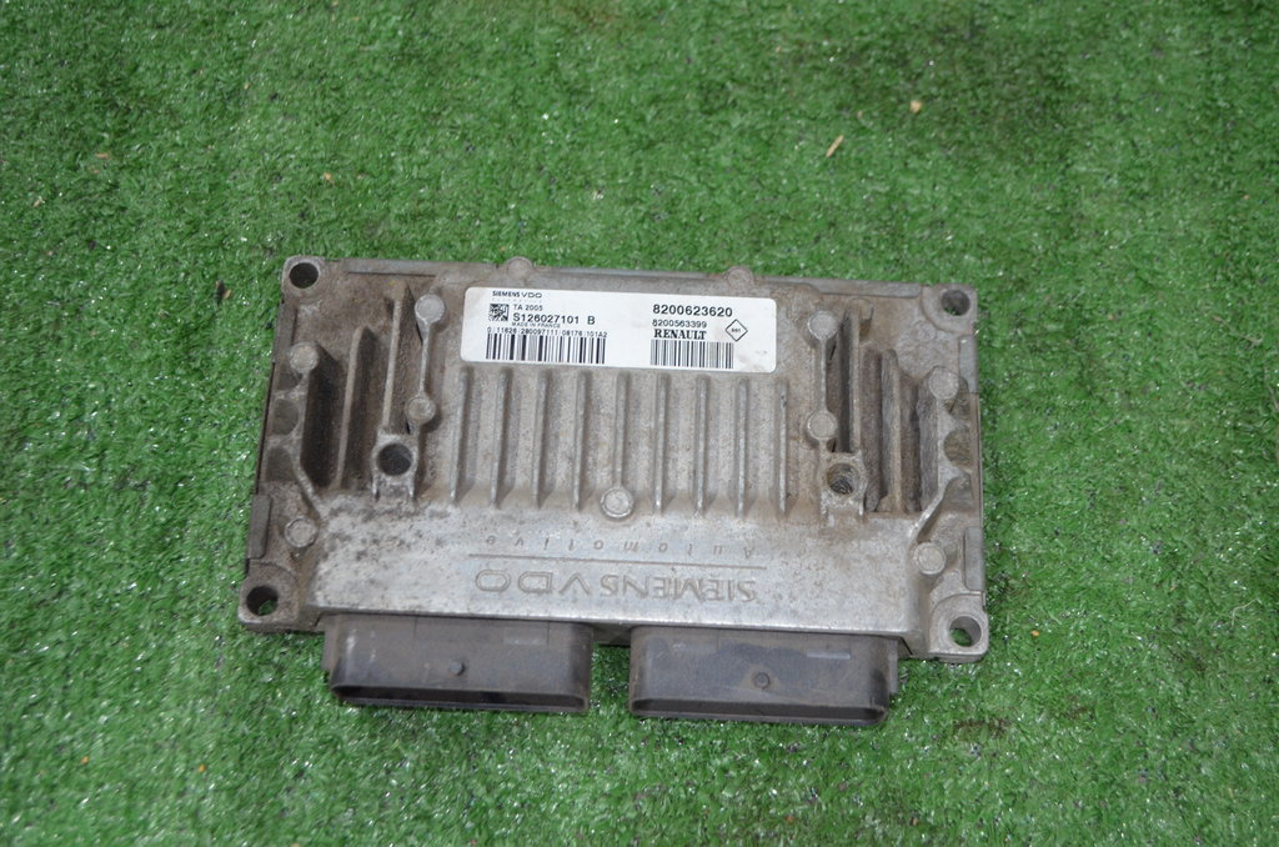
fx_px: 1702
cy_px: 424
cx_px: 640
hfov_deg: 41.2
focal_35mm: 48
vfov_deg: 27.9
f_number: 4.8
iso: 1000
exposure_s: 1/60
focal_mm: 32
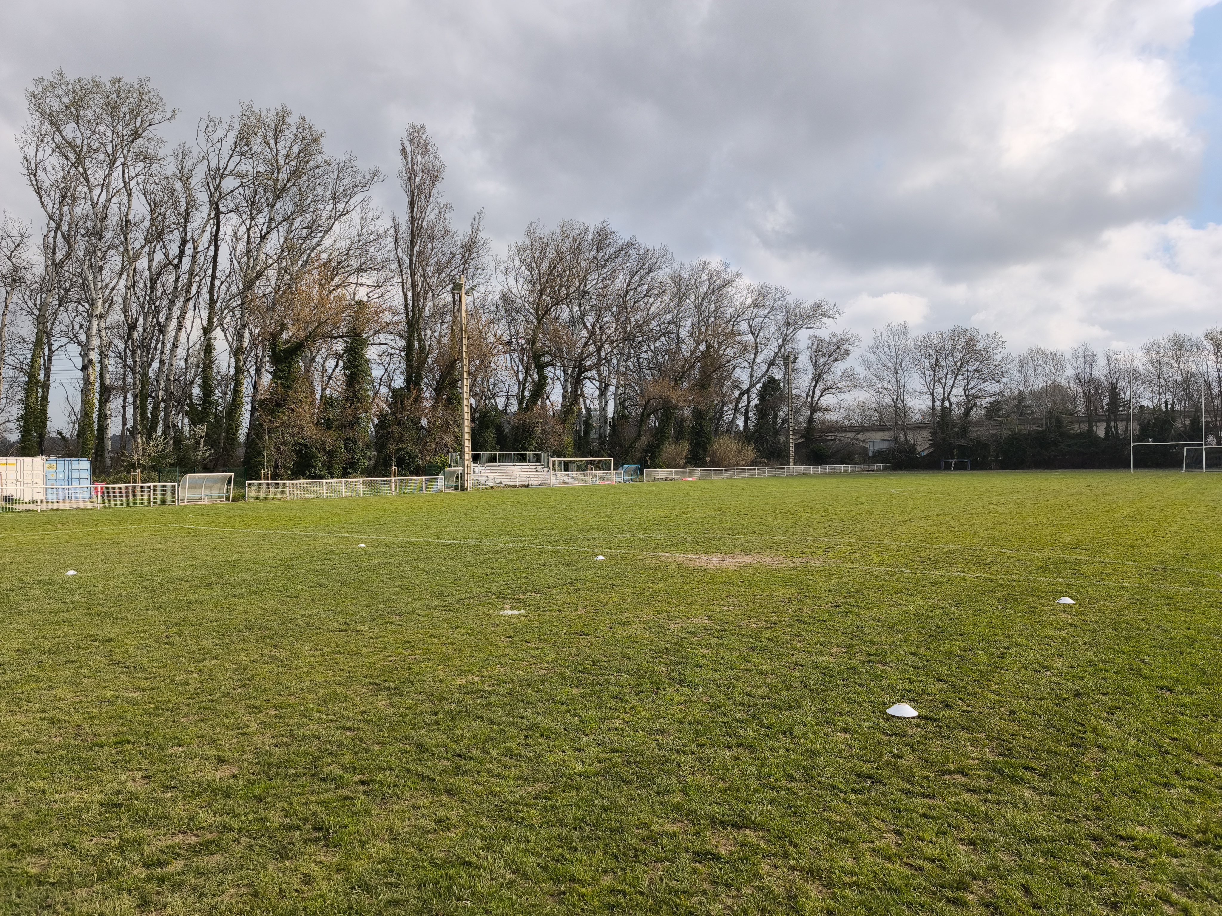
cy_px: 458
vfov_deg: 58.9
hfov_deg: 73.9
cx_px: 611
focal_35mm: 23
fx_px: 812
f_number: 1.6
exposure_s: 1/3329
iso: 50
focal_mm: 6.57
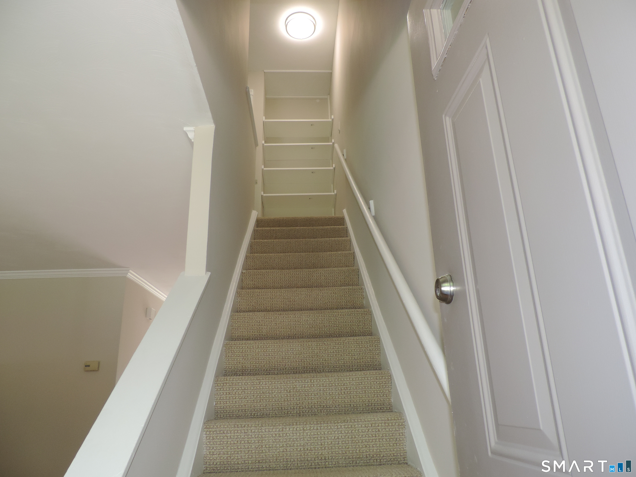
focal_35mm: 24
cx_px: 318
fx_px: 441
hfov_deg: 71.6
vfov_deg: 56.8
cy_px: 238
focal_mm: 4.3
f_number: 3
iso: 200
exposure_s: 1/40
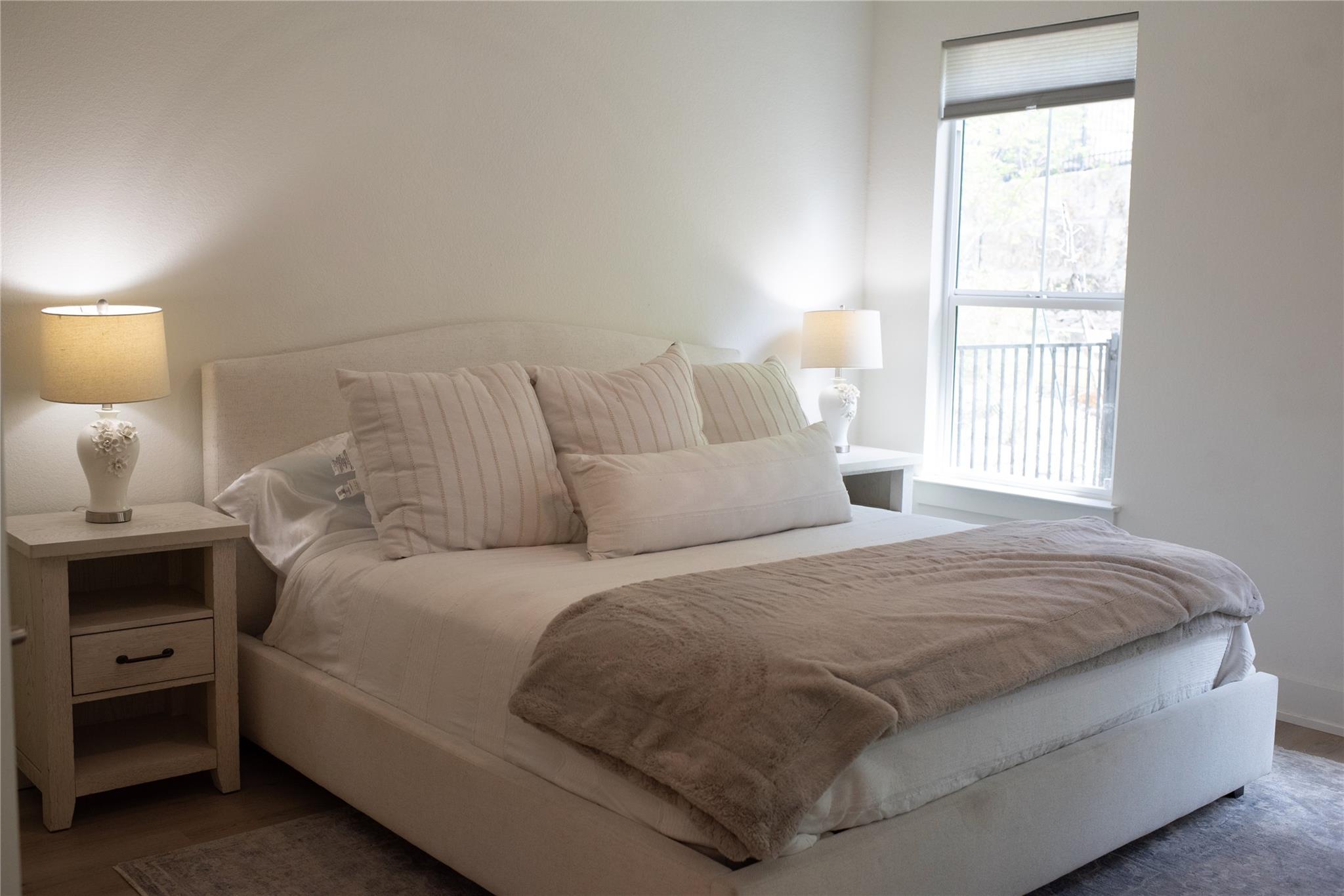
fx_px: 1307
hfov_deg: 54.4
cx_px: 672
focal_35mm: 35
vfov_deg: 37.9
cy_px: 448
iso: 1250
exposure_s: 1/500
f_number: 4
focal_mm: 35
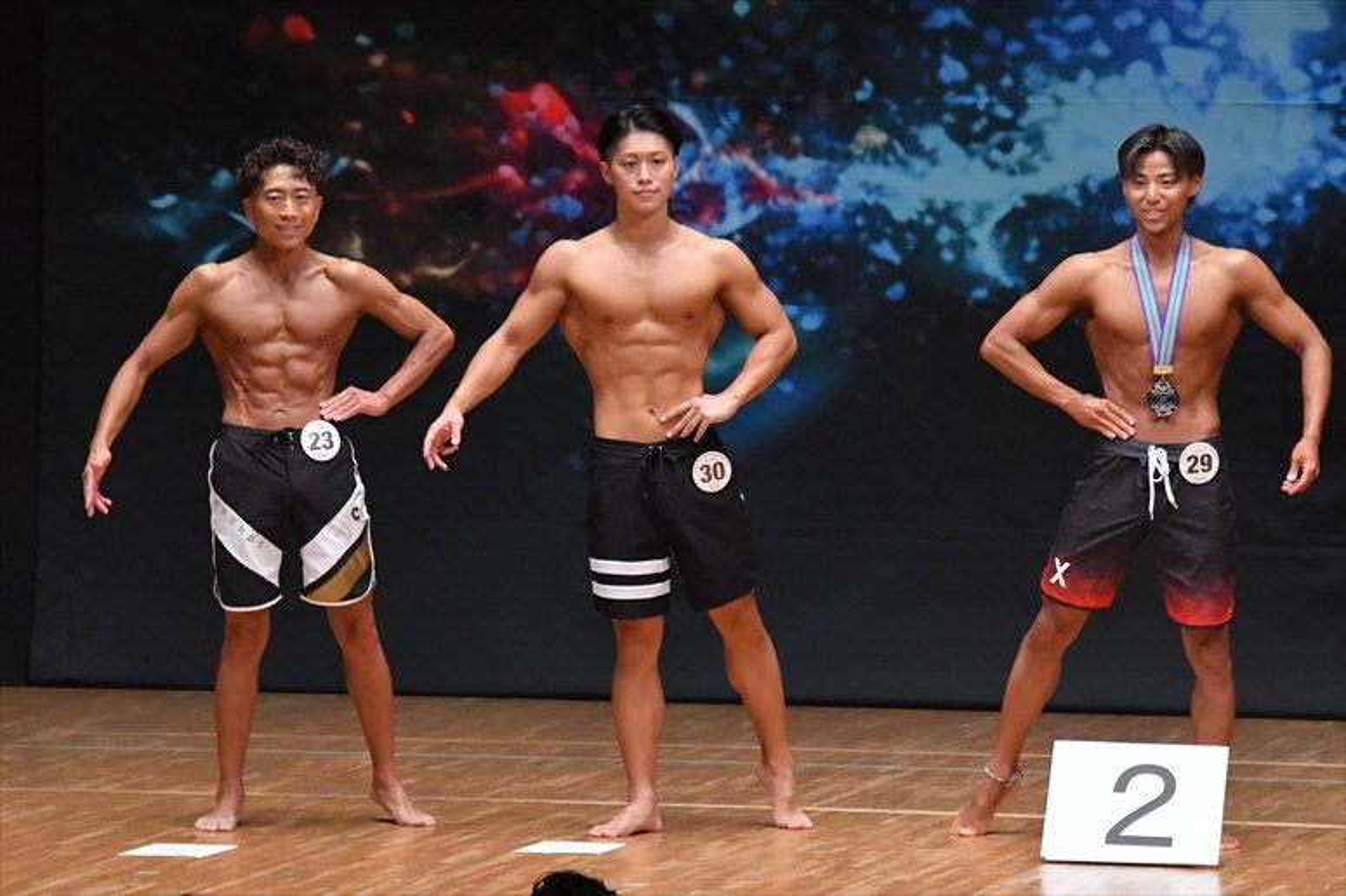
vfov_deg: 5.1
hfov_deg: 7.6
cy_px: 448
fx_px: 10090
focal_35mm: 270
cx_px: 673
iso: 6400
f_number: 5.6
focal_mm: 180
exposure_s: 1/400
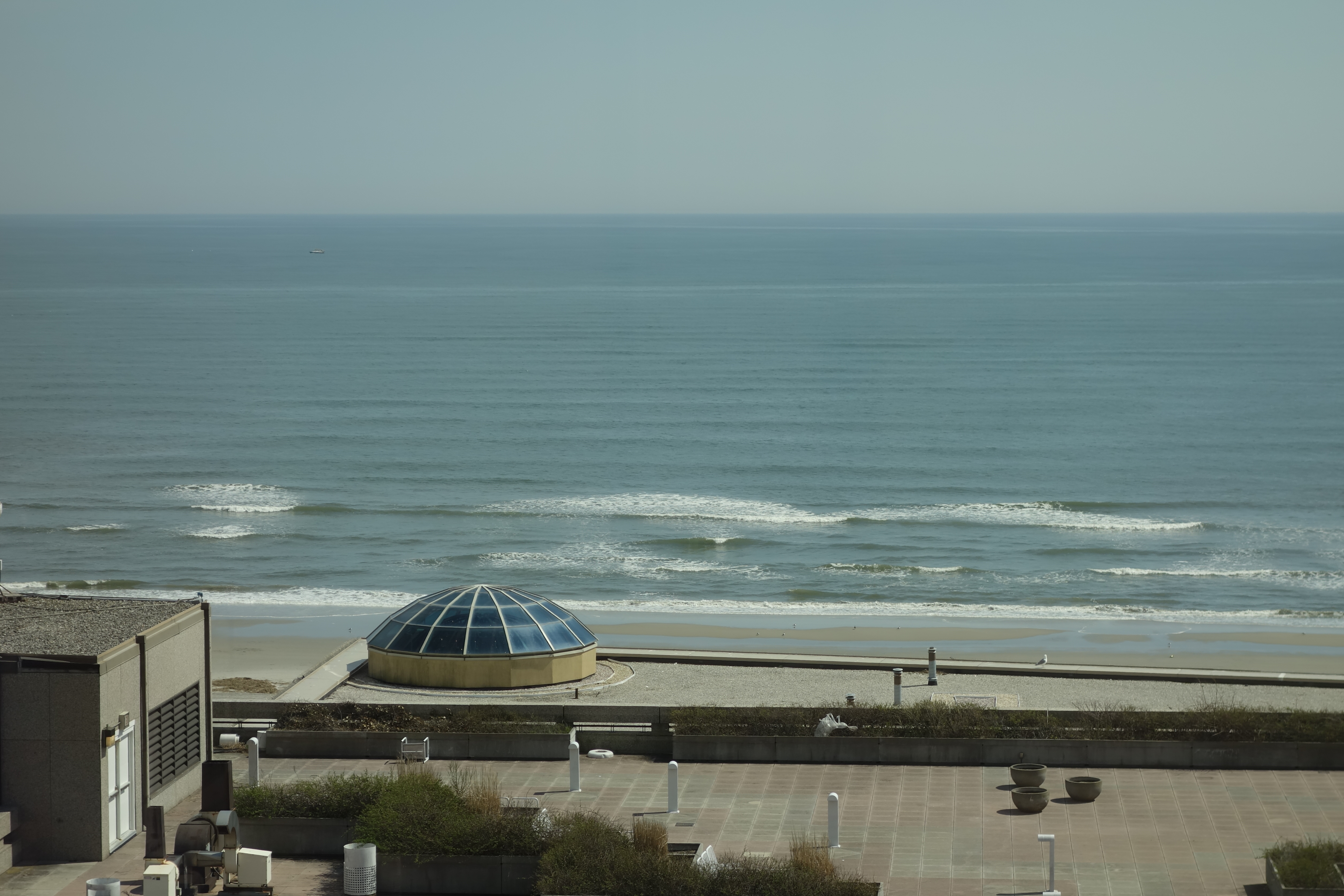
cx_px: 702
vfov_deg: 14.6
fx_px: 3509
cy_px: 438
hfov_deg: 21.7
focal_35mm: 94
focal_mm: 31.83
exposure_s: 1/400
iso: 125
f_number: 4.5
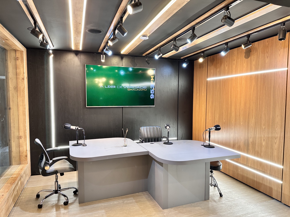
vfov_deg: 56.8
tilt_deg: -3.4
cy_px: 108
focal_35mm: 24
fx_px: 201
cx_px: 145
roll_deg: -0.2
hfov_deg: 71.6
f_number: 1.78
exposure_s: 1/60
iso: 125
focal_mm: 6.86
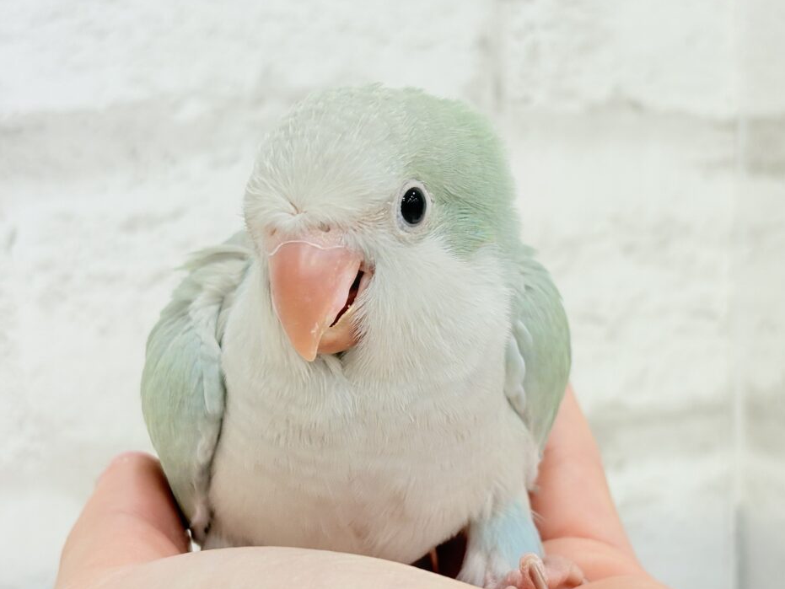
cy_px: 276
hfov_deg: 28.9
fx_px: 1520
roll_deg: +1.3
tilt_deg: -3.4
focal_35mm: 67
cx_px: 464
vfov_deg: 21.9
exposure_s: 1/50
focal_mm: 5.96
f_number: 1.6
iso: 32
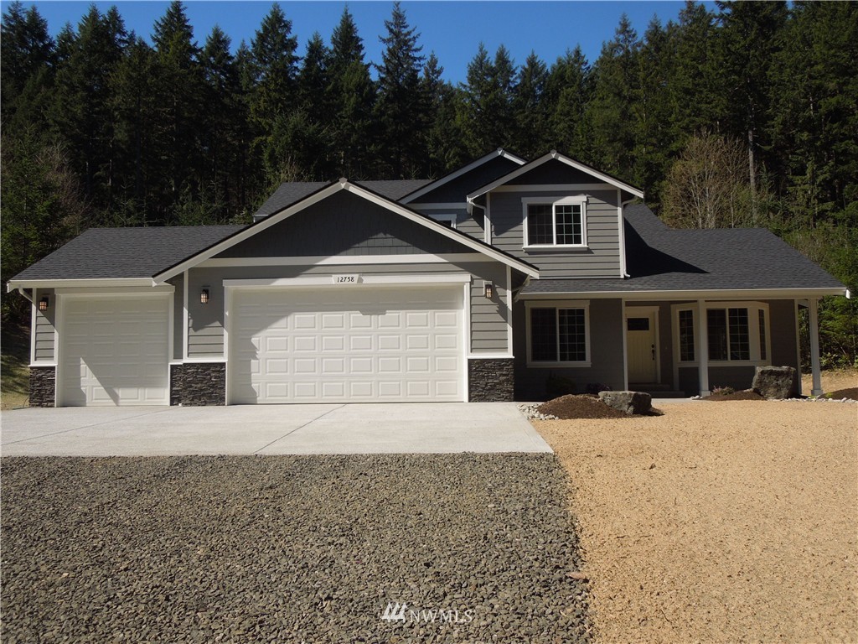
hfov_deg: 58.4
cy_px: 322
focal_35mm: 31
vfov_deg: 45.4
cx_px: 429
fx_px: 768
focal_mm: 5.6
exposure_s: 1/320
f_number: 7.2
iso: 100
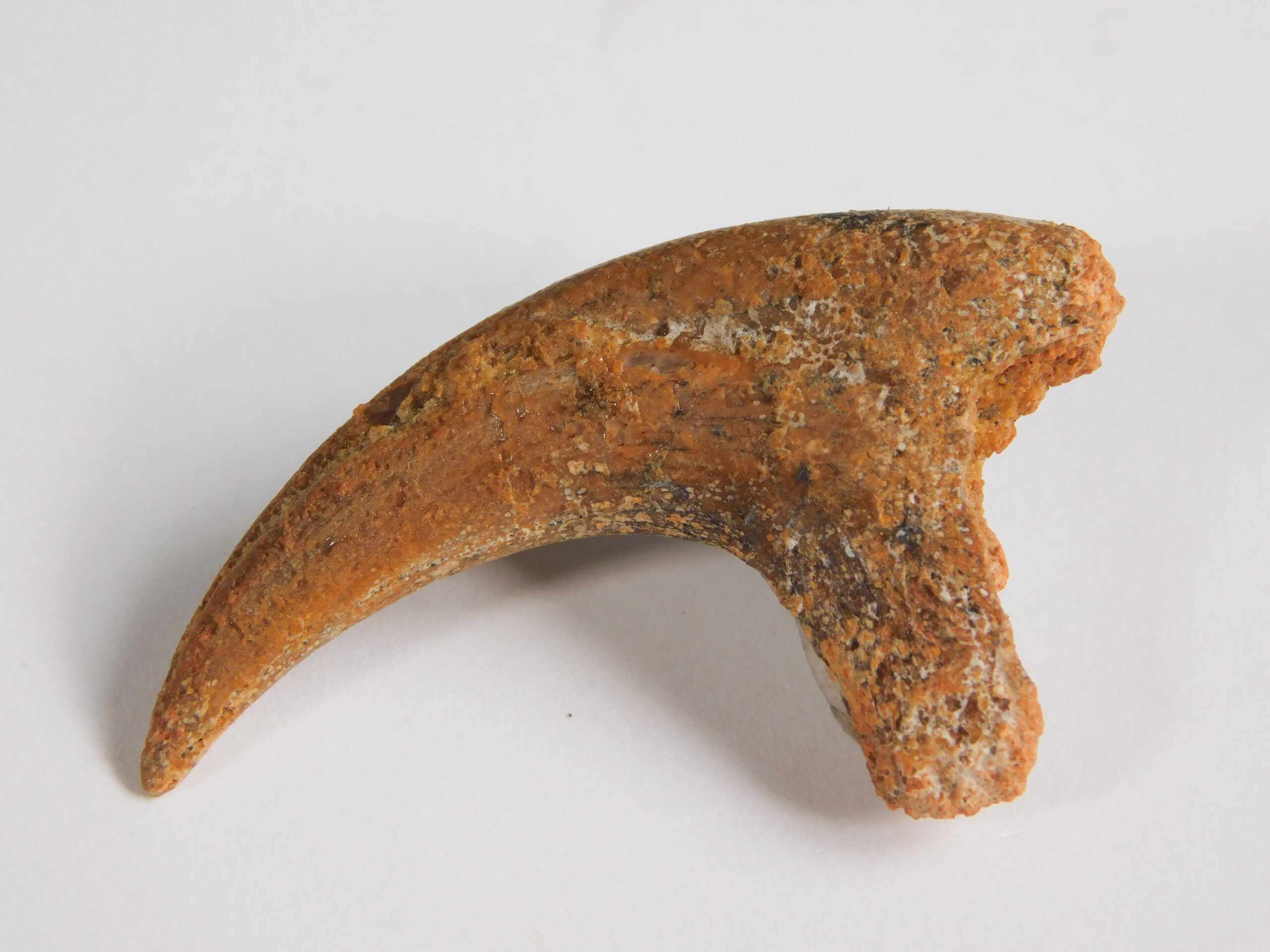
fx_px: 6751
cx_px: 635
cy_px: 476
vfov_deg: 8.1
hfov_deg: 10.7
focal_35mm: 184
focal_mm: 32.7
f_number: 5.4
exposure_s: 1/160
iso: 125
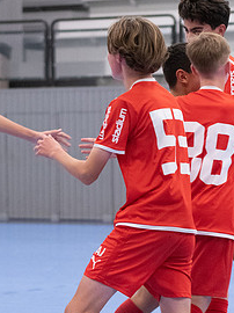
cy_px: 174
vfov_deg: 9.1
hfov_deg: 6.8
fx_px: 1959
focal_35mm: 217
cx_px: 232
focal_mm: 70
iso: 4500
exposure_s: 1/400
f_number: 3.2
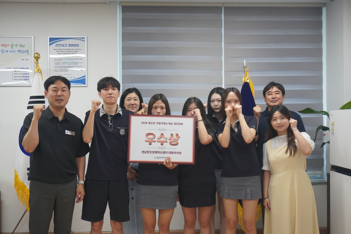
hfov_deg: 49.6
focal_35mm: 39
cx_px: 176
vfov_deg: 34.2
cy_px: 117
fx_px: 380
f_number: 4.5
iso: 1250
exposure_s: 1/160
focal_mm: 26
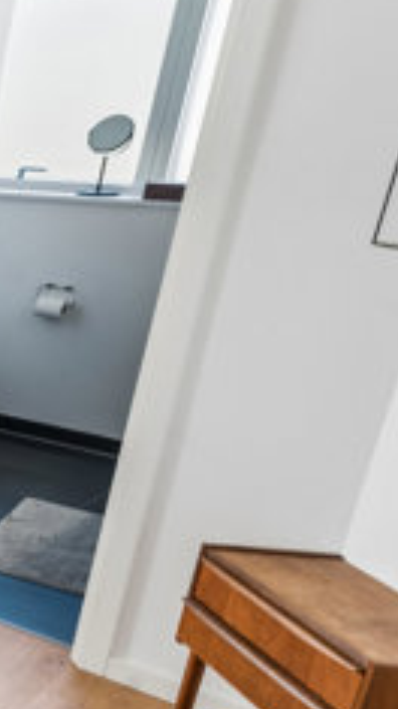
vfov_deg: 41.3
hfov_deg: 13.3
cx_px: -663
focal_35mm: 50
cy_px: 397
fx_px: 939
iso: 250
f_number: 10
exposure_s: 1/8
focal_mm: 14
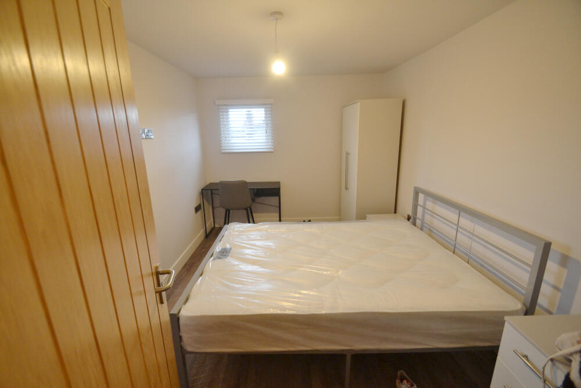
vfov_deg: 77.3
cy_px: 194
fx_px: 242
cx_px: 290
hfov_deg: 100.4
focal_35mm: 15
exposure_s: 1/60
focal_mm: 10
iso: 720
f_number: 3.5
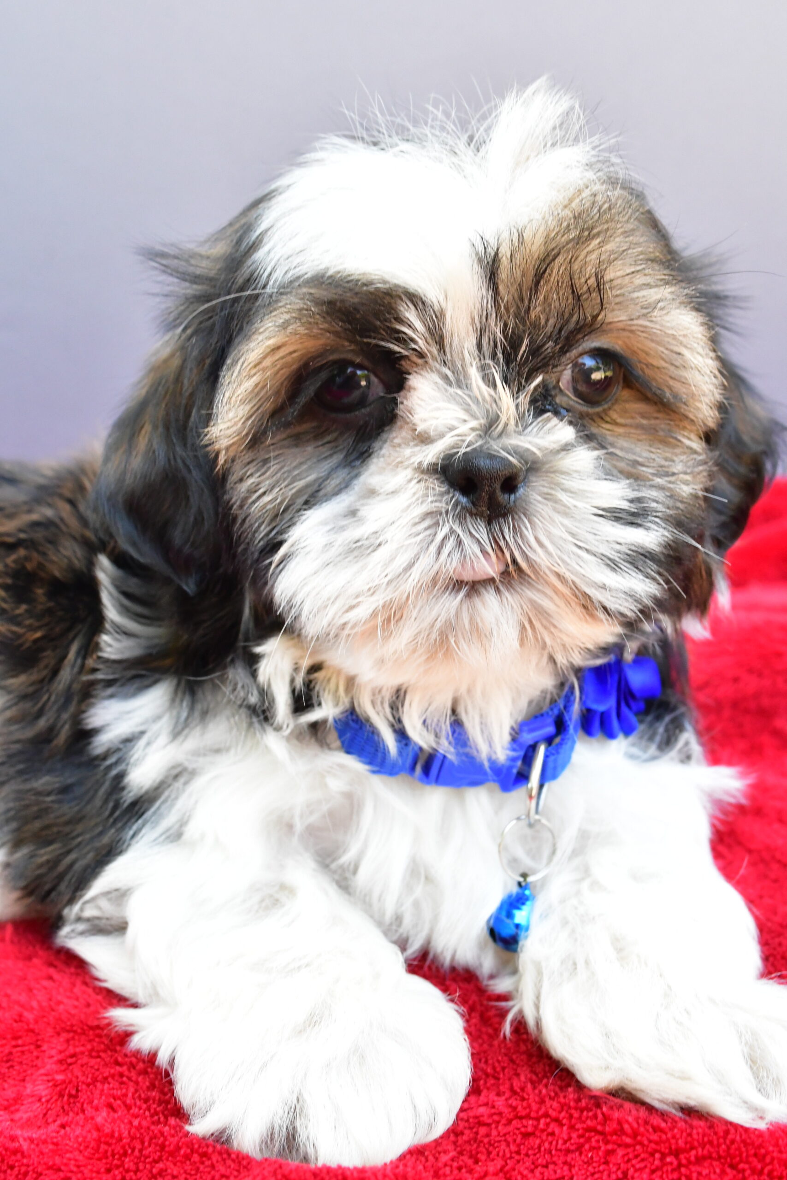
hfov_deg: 31.9
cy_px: 590
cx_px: 394
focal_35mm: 42
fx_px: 1377
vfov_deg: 46.4
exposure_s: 1/160
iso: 3200
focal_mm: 28
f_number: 9
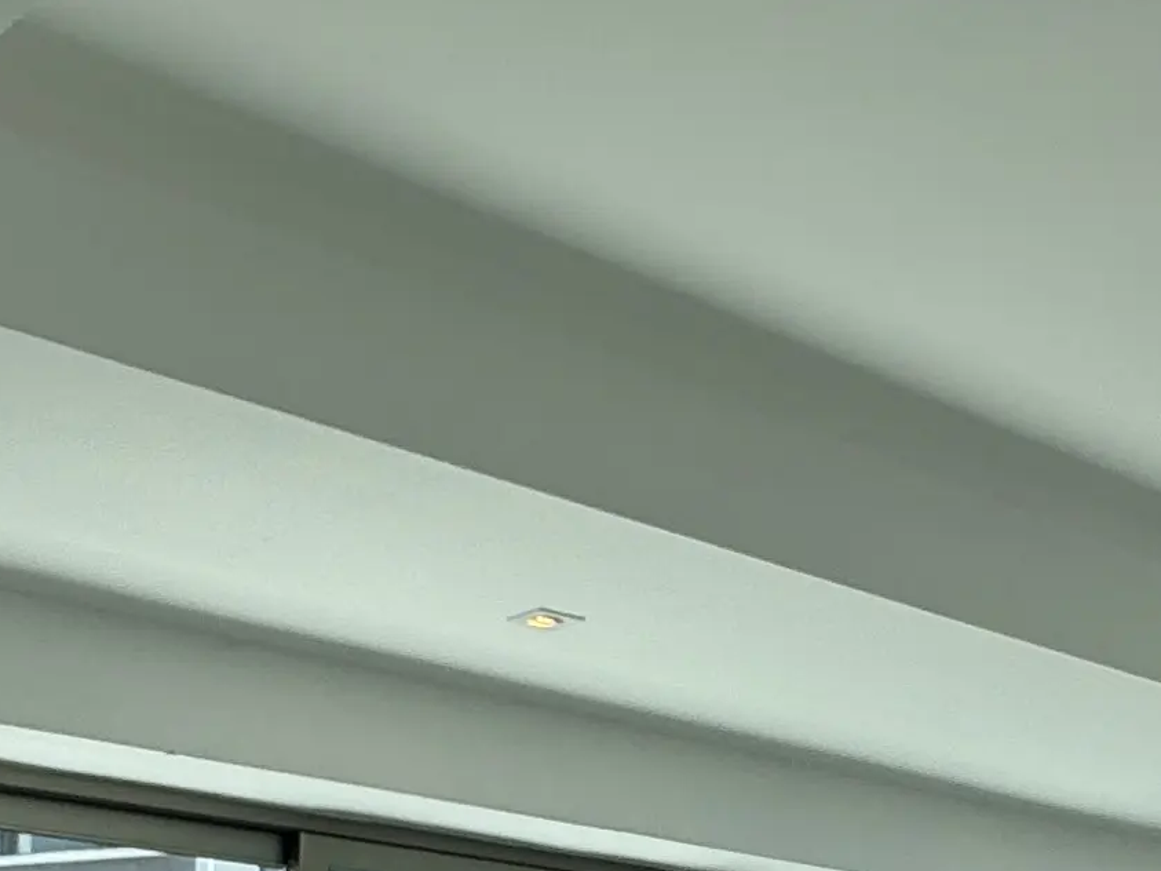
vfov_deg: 20.4
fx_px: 2247
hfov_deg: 28.7
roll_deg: +0.1
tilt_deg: +3.6
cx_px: 828
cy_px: 1074
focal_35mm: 67
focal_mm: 2.22
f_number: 2.2
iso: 40
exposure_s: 1/631
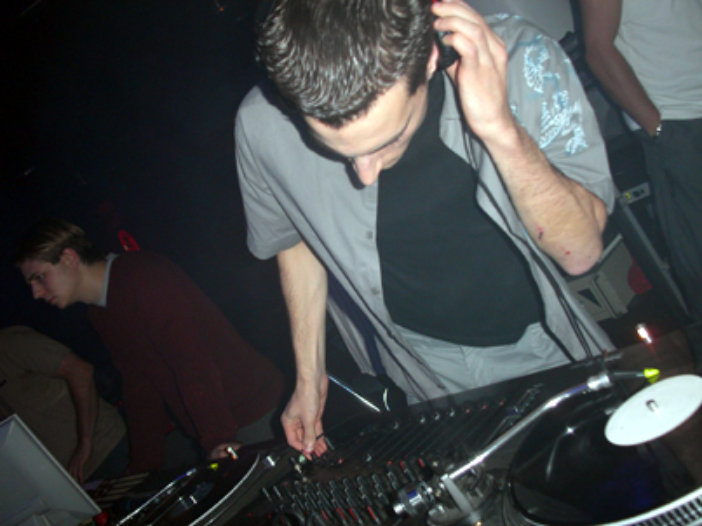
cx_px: 351
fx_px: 770
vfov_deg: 37.7
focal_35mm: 38
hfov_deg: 49.0
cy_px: 263
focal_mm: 7.8
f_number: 2.8
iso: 100
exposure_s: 1/30
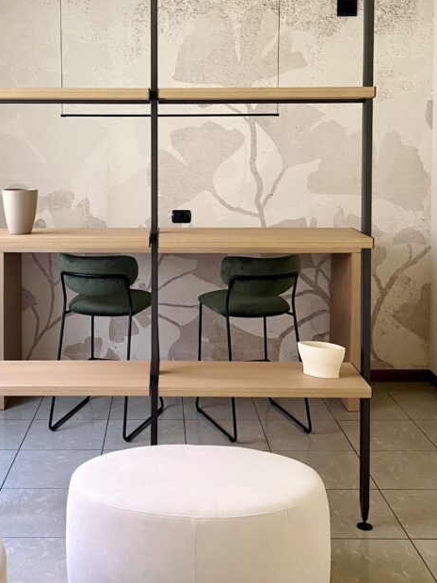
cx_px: 153
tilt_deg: -1.4
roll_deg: -1.2
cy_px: 193
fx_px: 724
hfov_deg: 33.3
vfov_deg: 43.2
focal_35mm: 43
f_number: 1.8
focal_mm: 4.25
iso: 200
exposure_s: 1/60
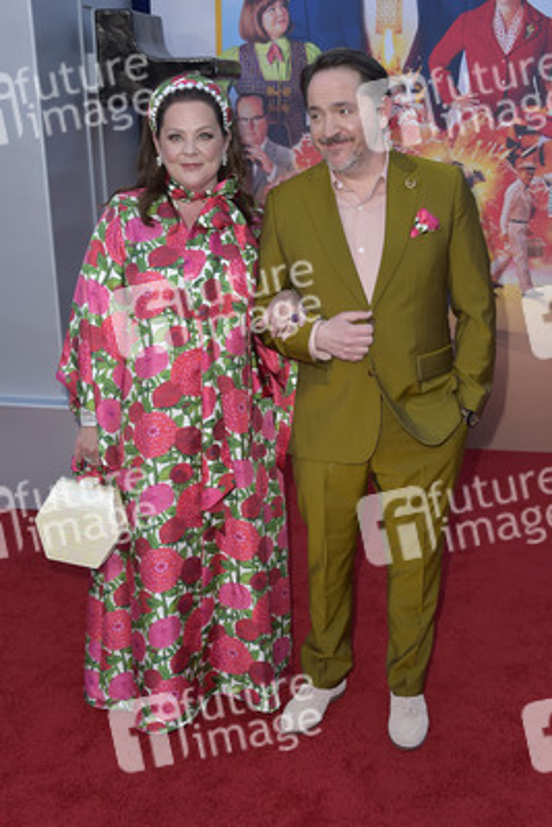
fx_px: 804
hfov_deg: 37.9
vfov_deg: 54.4
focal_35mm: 35
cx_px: 276
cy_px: 414
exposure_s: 1/250
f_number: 6.3
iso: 400
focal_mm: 35
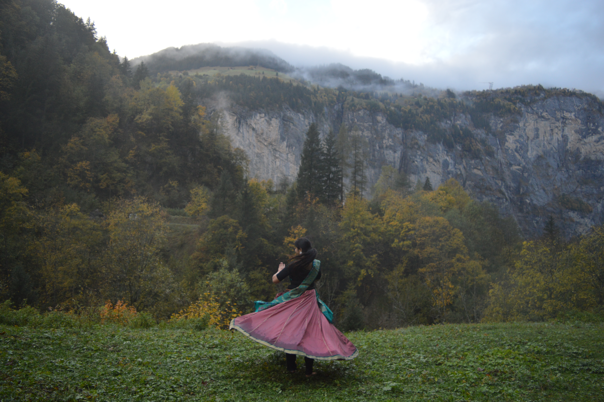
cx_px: 302
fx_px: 453
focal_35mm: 27
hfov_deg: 67.4
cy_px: 201
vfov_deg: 47.8
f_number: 3.5
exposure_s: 1/500
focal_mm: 18
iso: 450
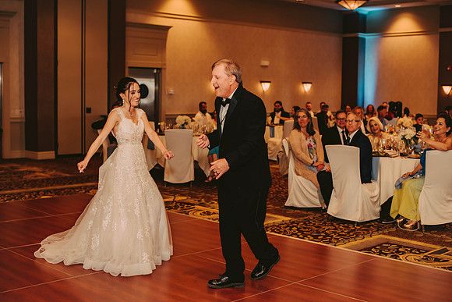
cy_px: 151
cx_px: 226
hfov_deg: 39.6
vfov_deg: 27.0
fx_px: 628
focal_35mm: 50
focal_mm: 50
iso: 800
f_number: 2.5
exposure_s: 1/125
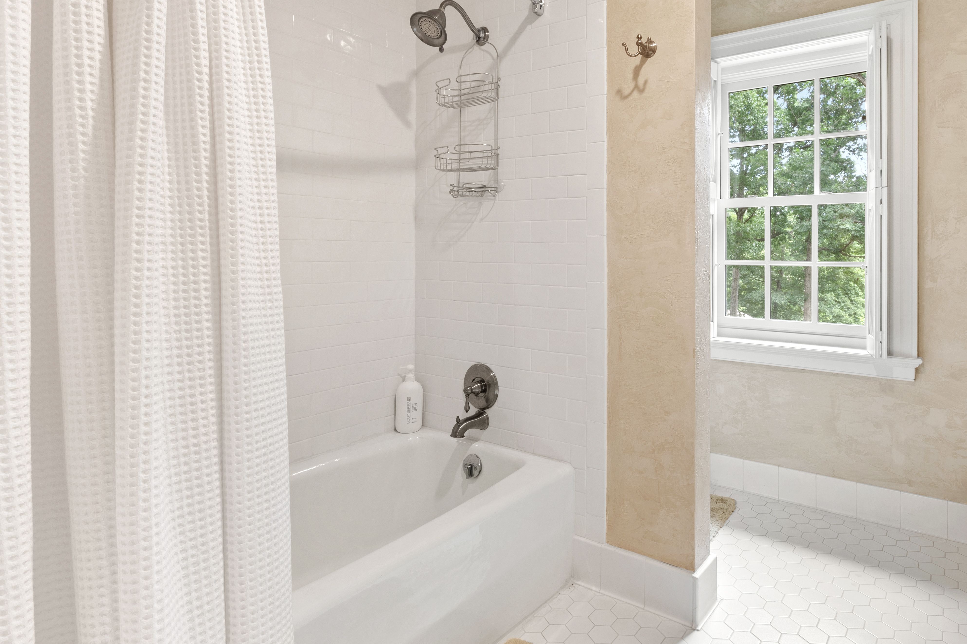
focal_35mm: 21
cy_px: 238
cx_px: 568
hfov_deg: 80.5
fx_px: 564
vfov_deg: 58.7
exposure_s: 1.3
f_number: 9
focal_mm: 10
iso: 100
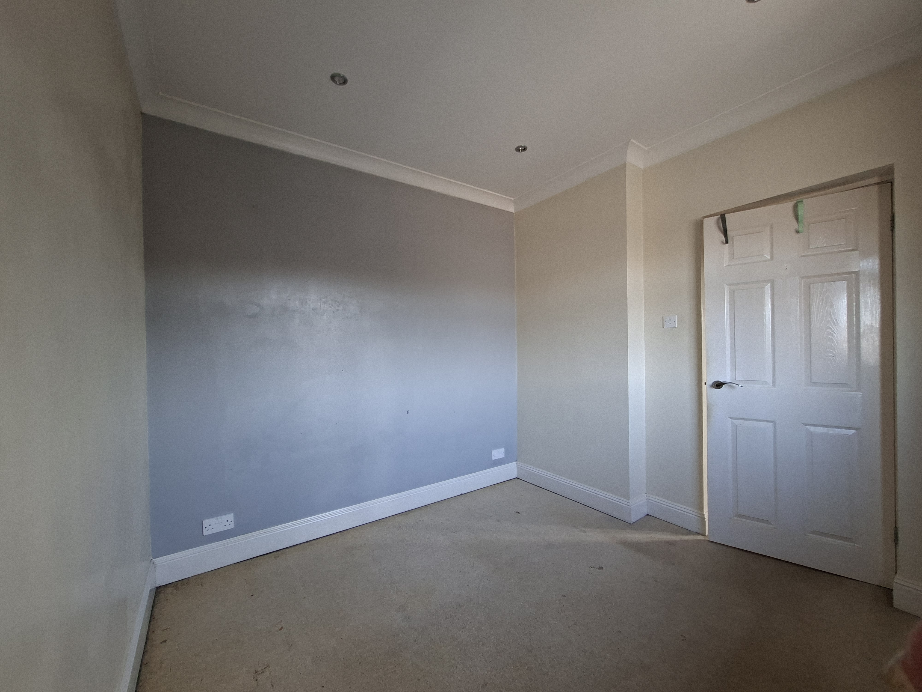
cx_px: 461
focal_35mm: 13
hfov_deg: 106.2
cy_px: 346
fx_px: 346
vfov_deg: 89.9
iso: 160
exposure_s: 1/50
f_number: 2.2
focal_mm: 1.74
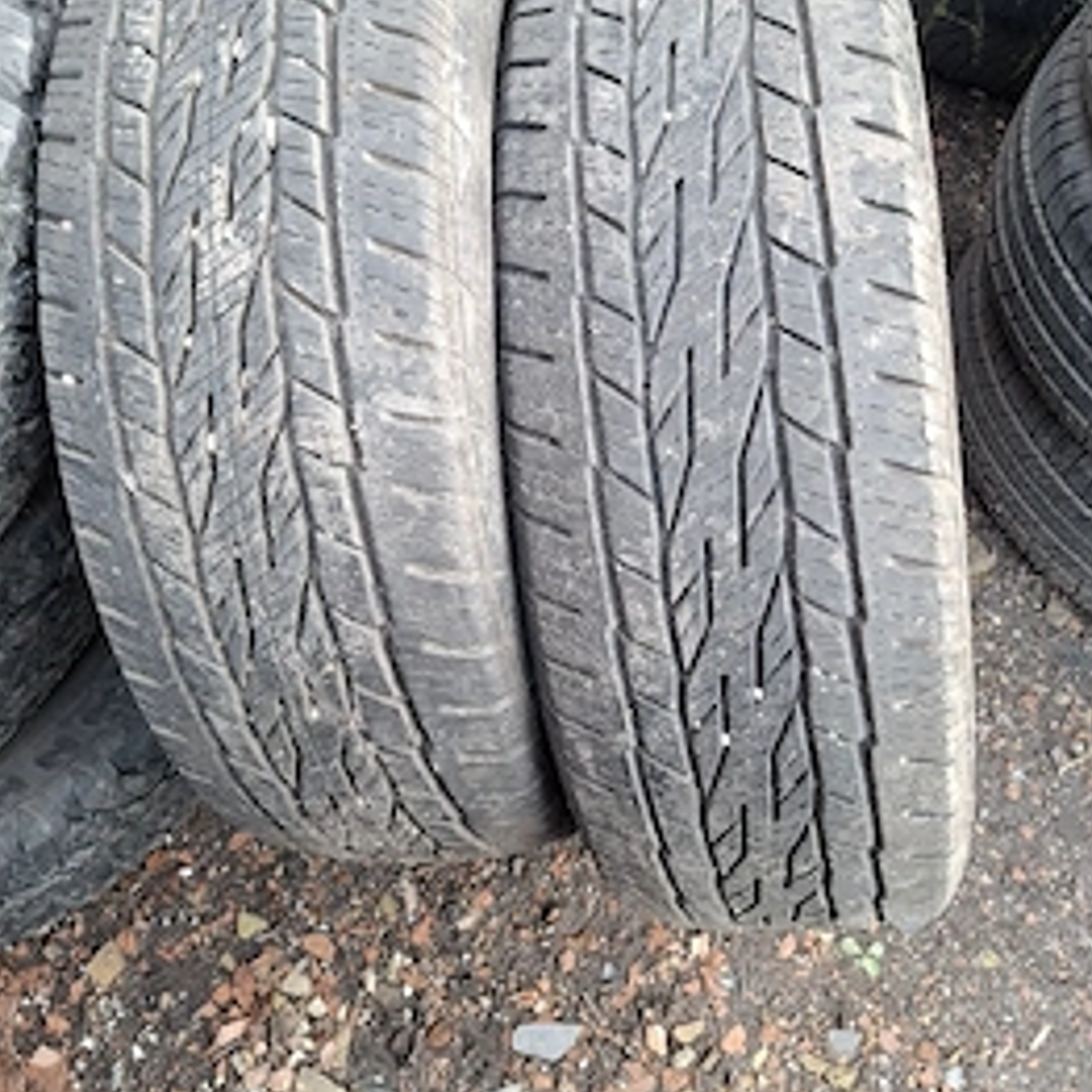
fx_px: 1106
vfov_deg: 52.3
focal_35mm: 31
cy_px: 450
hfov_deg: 52.5
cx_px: 571
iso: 125
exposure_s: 1/120
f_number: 1.8
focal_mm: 5.54
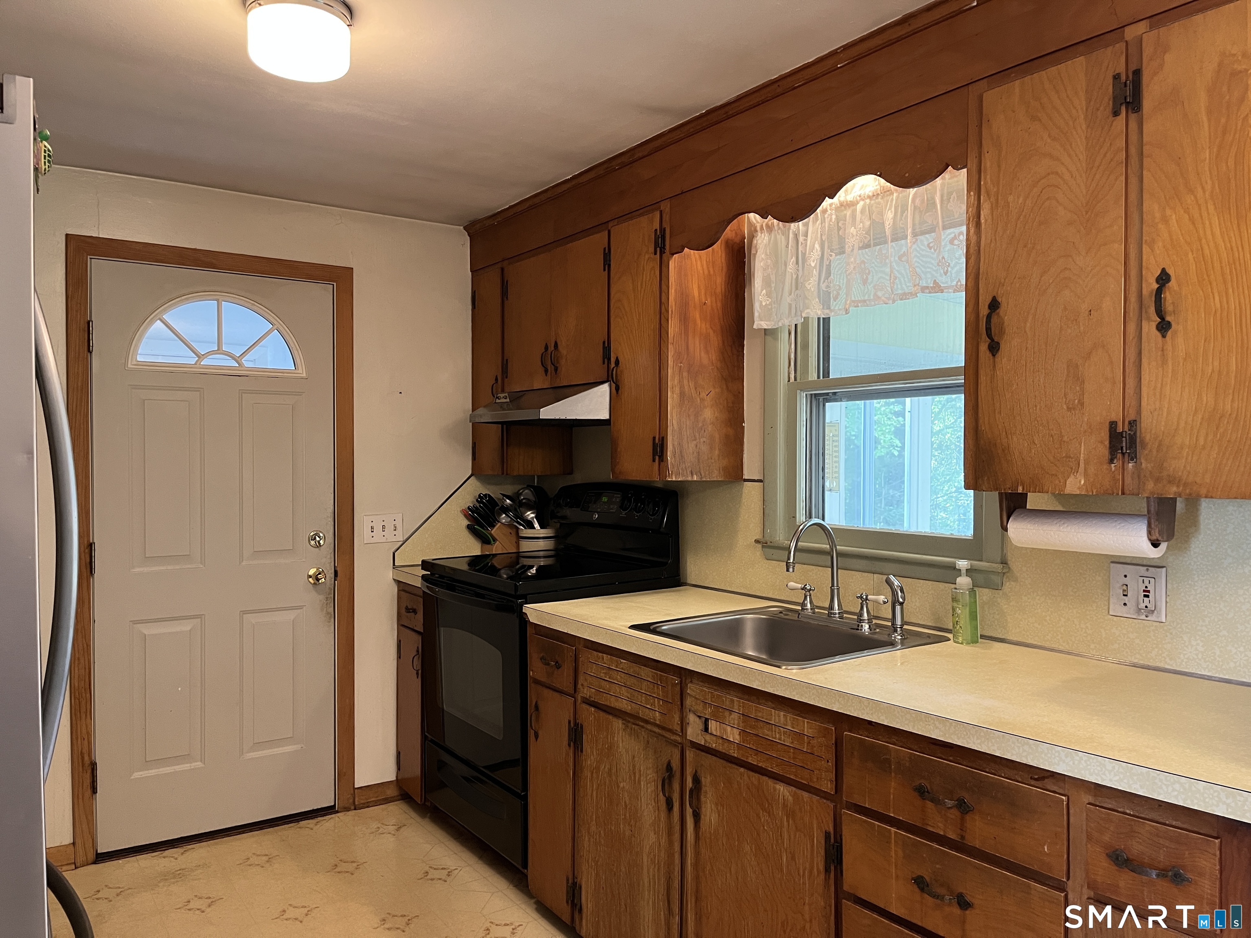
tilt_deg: -0.4
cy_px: 469
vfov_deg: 53.1
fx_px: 940
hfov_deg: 67.3
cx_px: 626
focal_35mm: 26
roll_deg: +0.1
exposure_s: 1/60
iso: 250
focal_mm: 5.1
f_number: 1.6
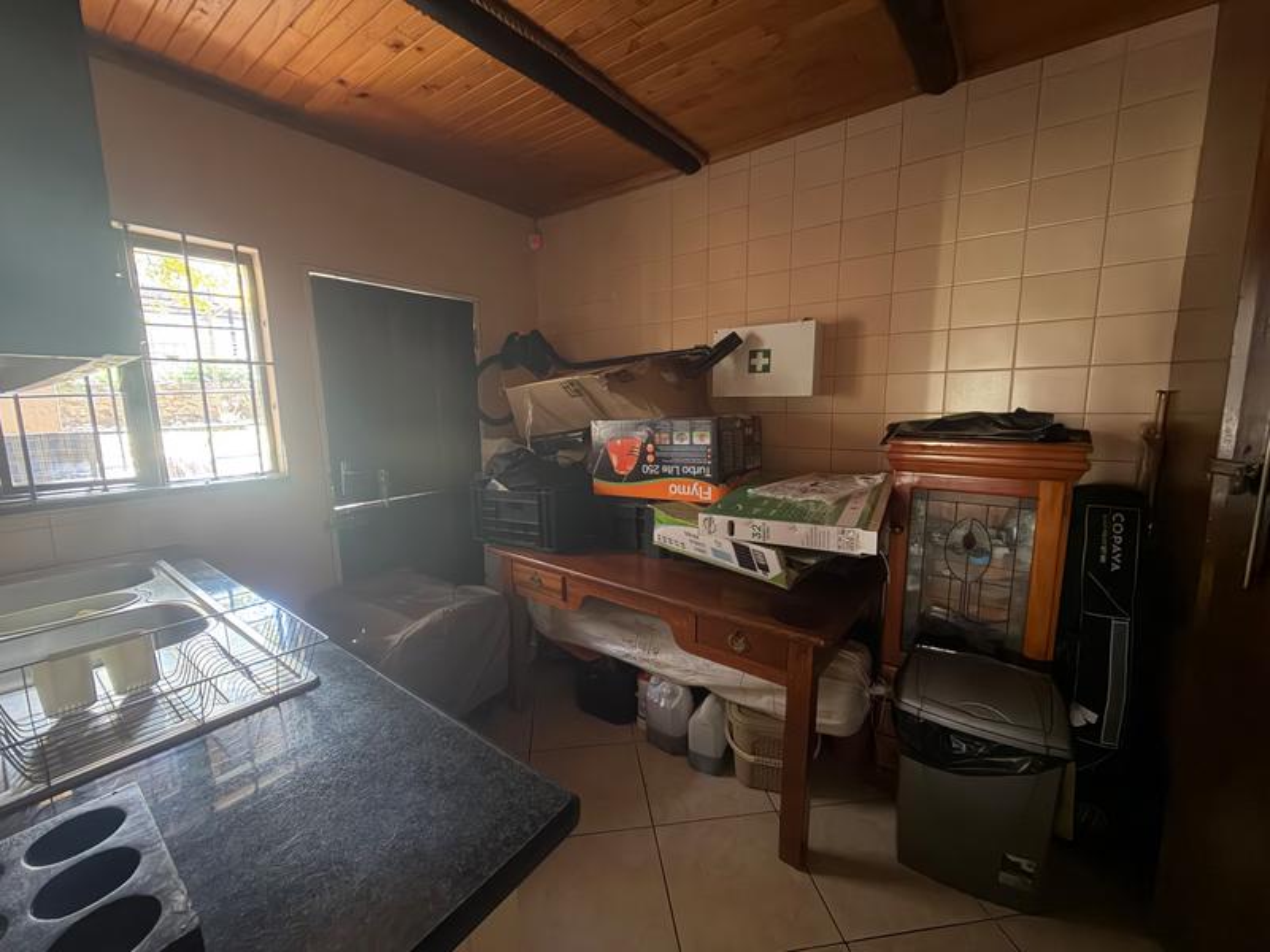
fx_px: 514
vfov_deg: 85.7
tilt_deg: -7.2
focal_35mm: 14
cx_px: 635
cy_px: 476
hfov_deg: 102.1
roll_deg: +1.9
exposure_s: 1/20
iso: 800
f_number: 2.2
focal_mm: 2.22
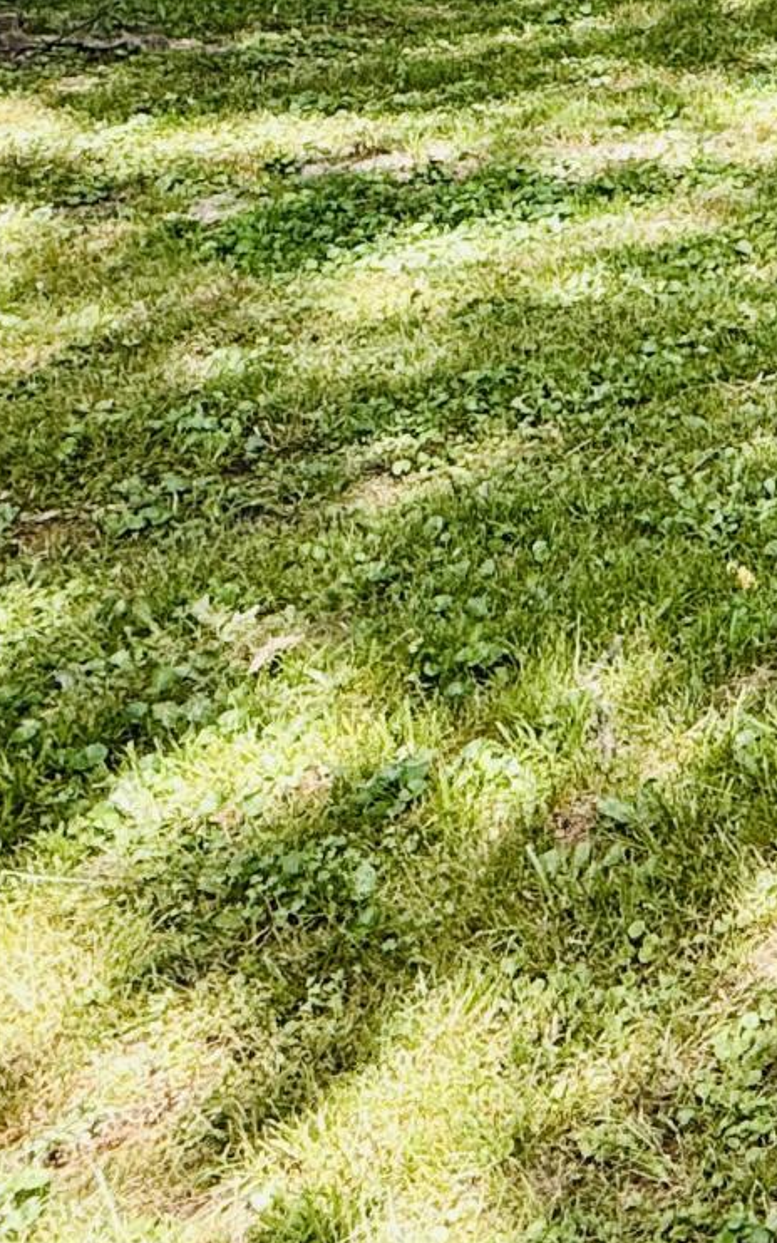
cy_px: -235
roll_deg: +0.0
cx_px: 1768
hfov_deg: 15.0
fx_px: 2032
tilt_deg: -6.4
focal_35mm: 60
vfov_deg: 29.4
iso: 50
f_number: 2.2
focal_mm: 2.22
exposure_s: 1/179
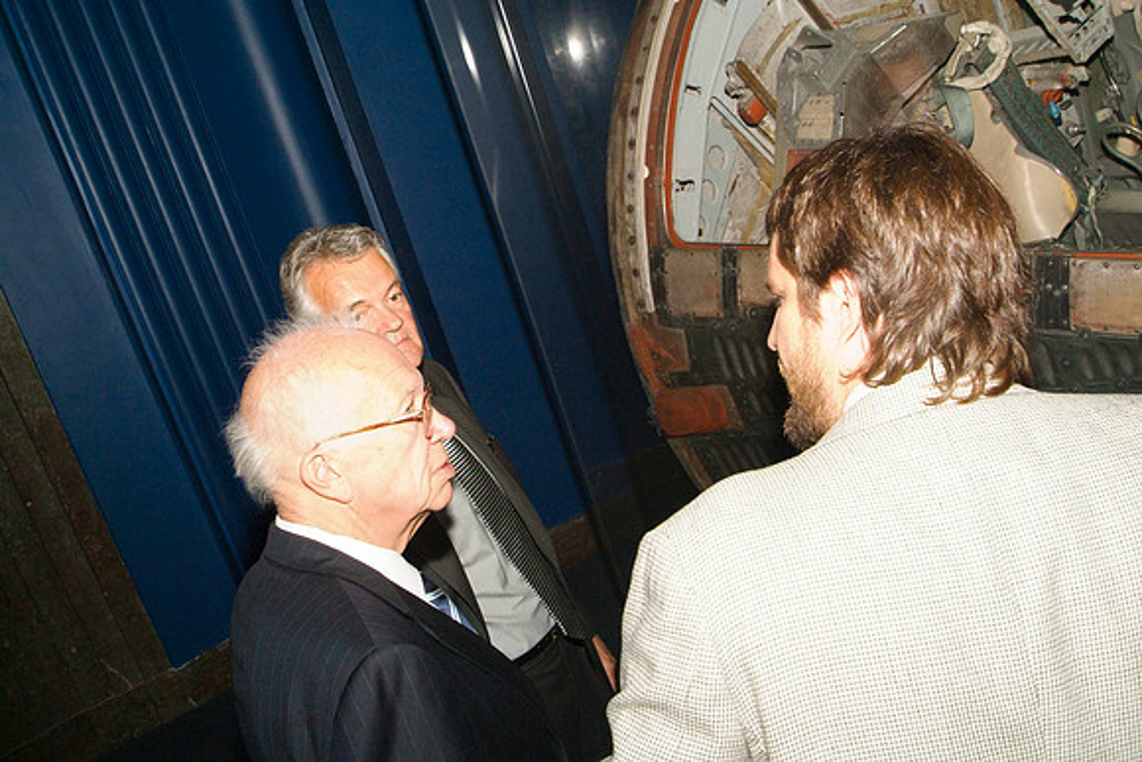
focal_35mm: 36
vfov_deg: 36.9
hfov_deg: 53.1
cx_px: 571
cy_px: 381
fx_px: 1142
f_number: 11
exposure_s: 1/45
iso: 1600
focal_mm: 24
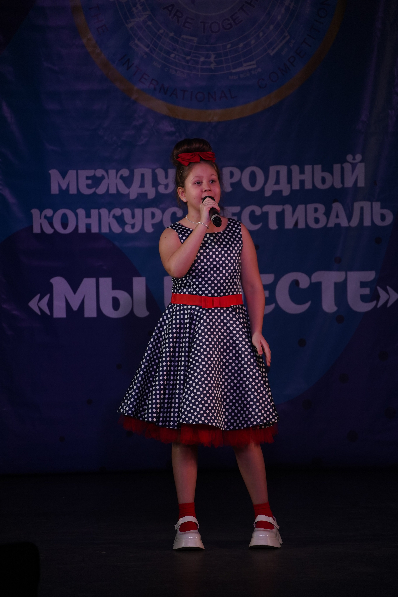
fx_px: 3731
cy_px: 298
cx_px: 199
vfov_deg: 9.1
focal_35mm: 225
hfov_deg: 6.1
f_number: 5.6
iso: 1600
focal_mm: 225
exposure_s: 1/400
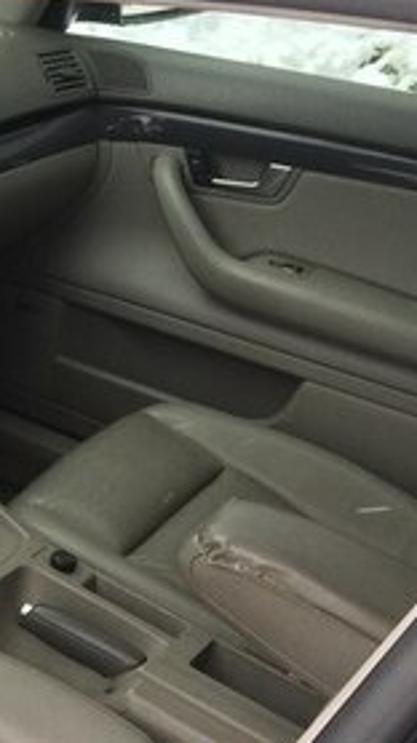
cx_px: -318
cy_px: 458
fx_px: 1477
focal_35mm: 75
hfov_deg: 14.3
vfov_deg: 28.2
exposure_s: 1/100
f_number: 2.2
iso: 64
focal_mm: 4.15
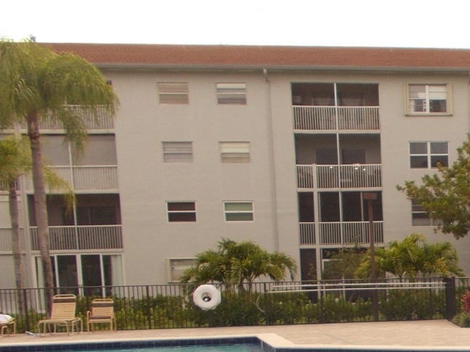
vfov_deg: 21.6
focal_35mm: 65
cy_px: 375
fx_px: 883
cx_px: 538
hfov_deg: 27.0
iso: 80
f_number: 3.2
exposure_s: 1/400
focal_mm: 4.6
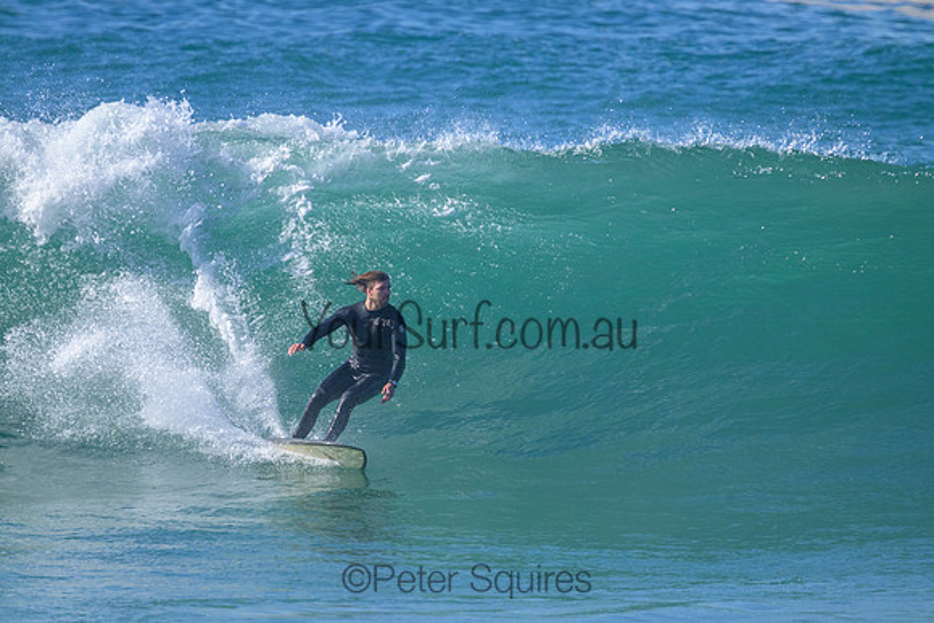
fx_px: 20759
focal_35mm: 800
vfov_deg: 1.7
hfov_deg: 2.6
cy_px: 312
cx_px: 467
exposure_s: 1/2000
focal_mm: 800
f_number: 11
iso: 1800
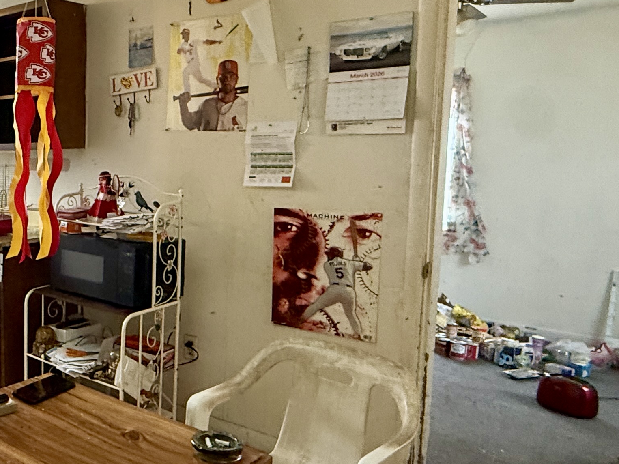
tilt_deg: -3.7
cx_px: -9
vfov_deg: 38.6
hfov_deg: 42.7
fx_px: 662
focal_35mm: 37
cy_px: 218
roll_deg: +0.7
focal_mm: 2.22
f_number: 2.2
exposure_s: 1/120
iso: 500
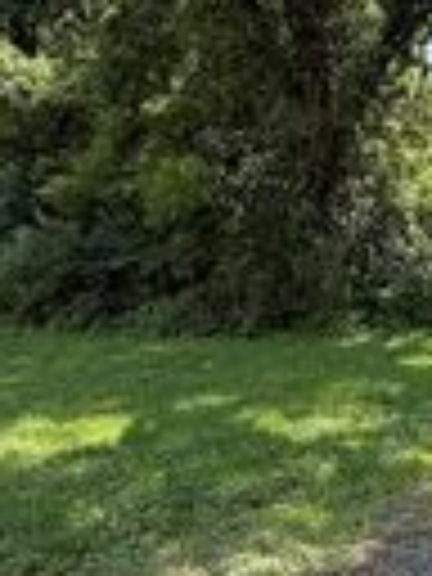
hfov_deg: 26.9
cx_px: 533
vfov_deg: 40.4
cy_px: 313
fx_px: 782
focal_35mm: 47
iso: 50
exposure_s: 1/502
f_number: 2.2
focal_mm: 2.22
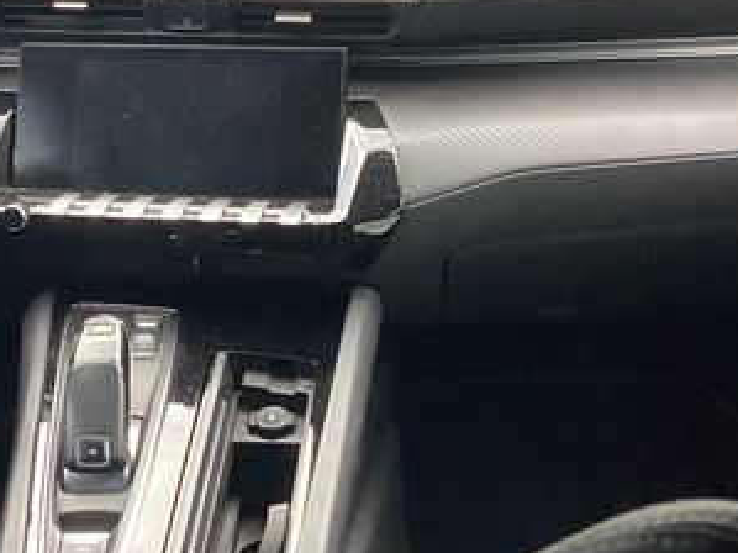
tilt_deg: -18.7
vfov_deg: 17.7
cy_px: 156
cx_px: 183
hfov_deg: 23.3
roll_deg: +3.9
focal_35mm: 83
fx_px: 1769
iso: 80
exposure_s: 1/120
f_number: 2.4
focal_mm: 3.3
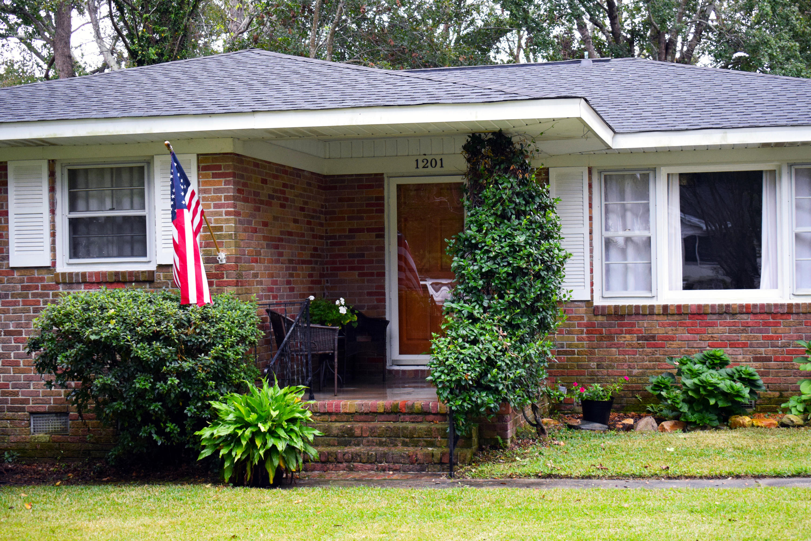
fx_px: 1284
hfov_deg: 35.1
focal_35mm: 57
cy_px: 270
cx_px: 406
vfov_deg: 23.8
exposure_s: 1/500
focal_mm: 38
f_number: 4.8
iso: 1600
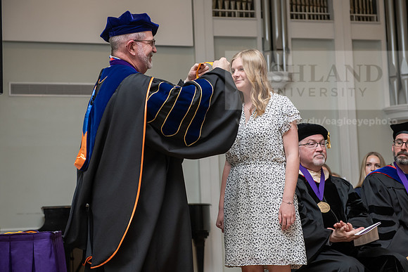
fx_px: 793
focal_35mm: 70
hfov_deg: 28.8
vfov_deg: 19.5
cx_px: 204
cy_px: 136
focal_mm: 70
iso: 1250
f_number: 4.5
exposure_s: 1/250
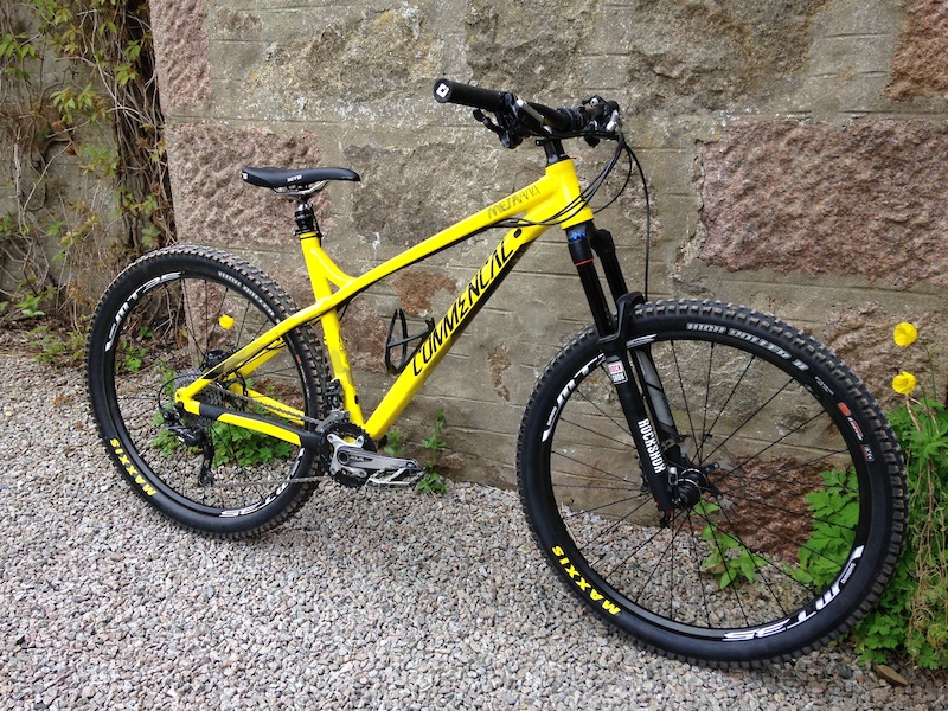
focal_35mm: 33
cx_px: 474
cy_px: 356
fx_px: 904
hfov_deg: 55.4
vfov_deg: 42.9
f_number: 2.4
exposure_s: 1/221
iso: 50
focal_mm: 4.12
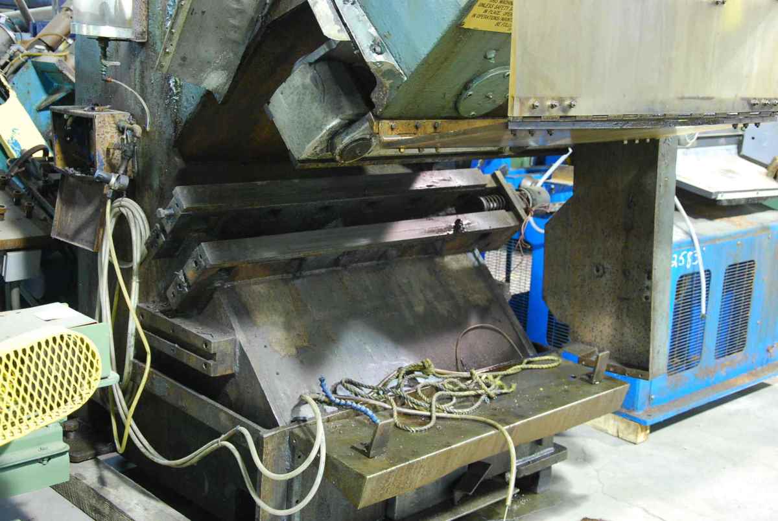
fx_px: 974
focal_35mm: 45
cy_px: 260
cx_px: 389
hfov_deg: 43.6
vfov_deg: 29.9
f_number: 4.2
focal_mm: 30
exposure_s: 1/2
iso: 800
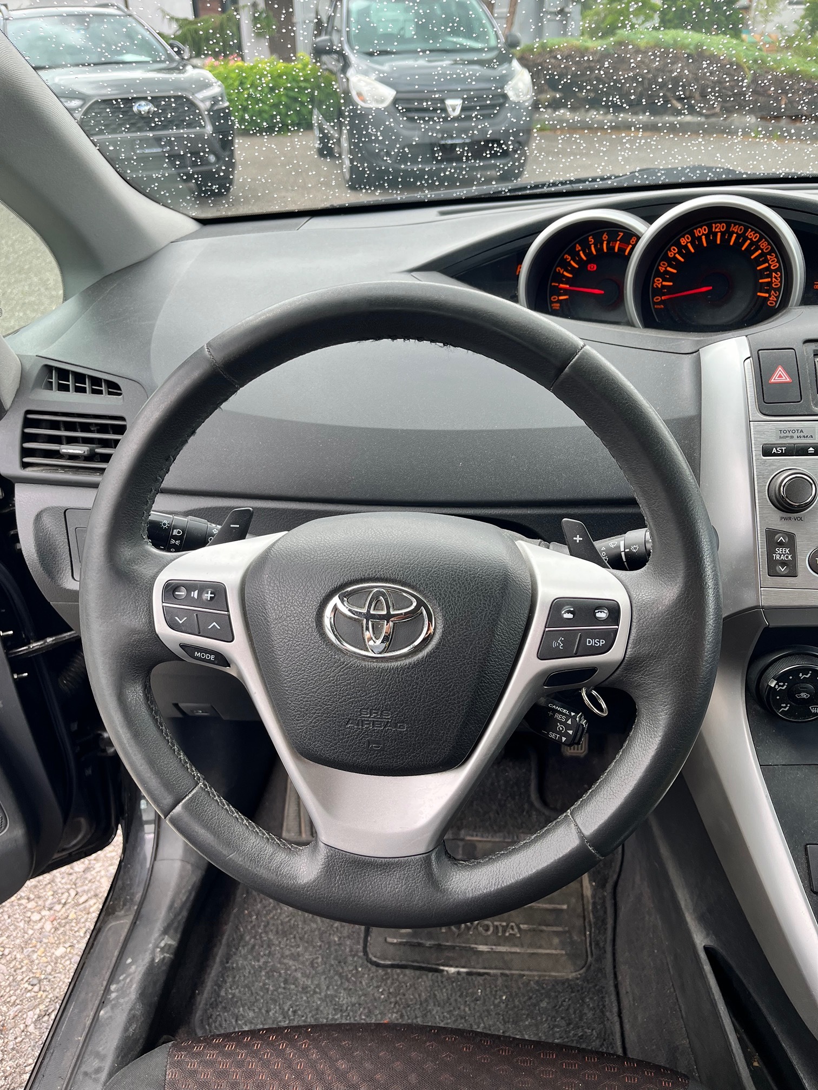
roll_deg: +1.9
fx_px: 819
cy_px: 545
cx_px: 409
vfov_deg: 67.3
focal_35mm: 26
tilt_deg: -32.0
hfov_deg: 53.1
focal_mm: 5.1
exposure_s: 1/157
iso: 40
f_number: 1.6
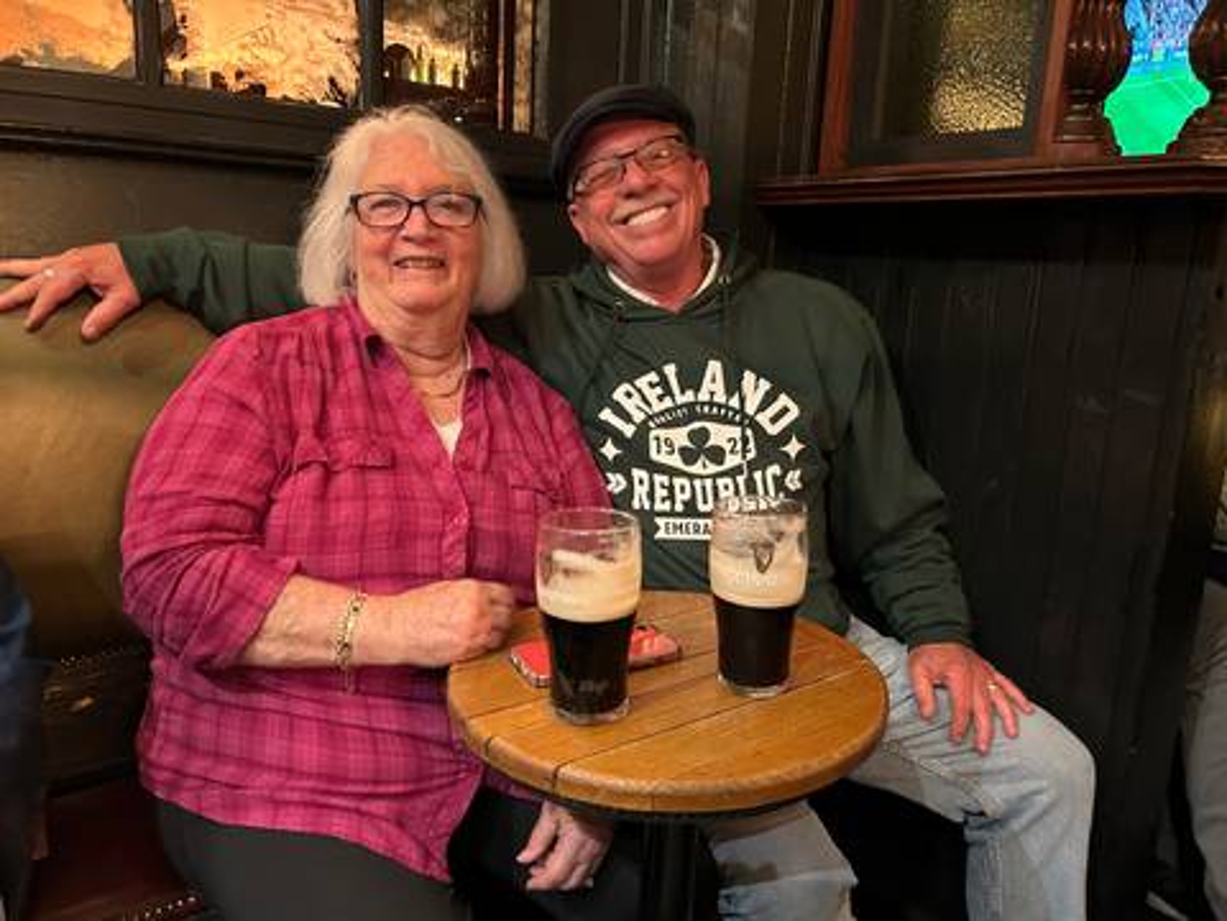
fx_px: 922
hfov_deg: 67.3
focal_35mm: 26
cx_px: 614
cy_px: 460
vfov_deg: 53.1
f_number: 1.5
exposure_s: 1/25
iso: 500
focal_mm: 5.7
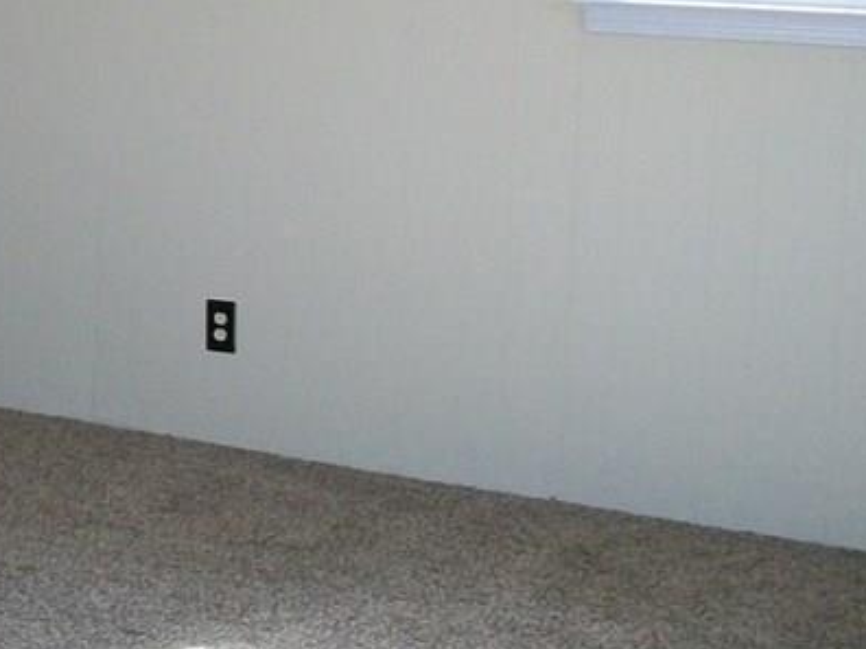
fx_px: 2327
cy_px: 28
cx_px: -101
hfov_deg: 20.1
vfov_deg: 15.6
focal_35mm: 93
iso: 160
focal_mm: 6
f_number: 2.7
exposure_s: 1/60
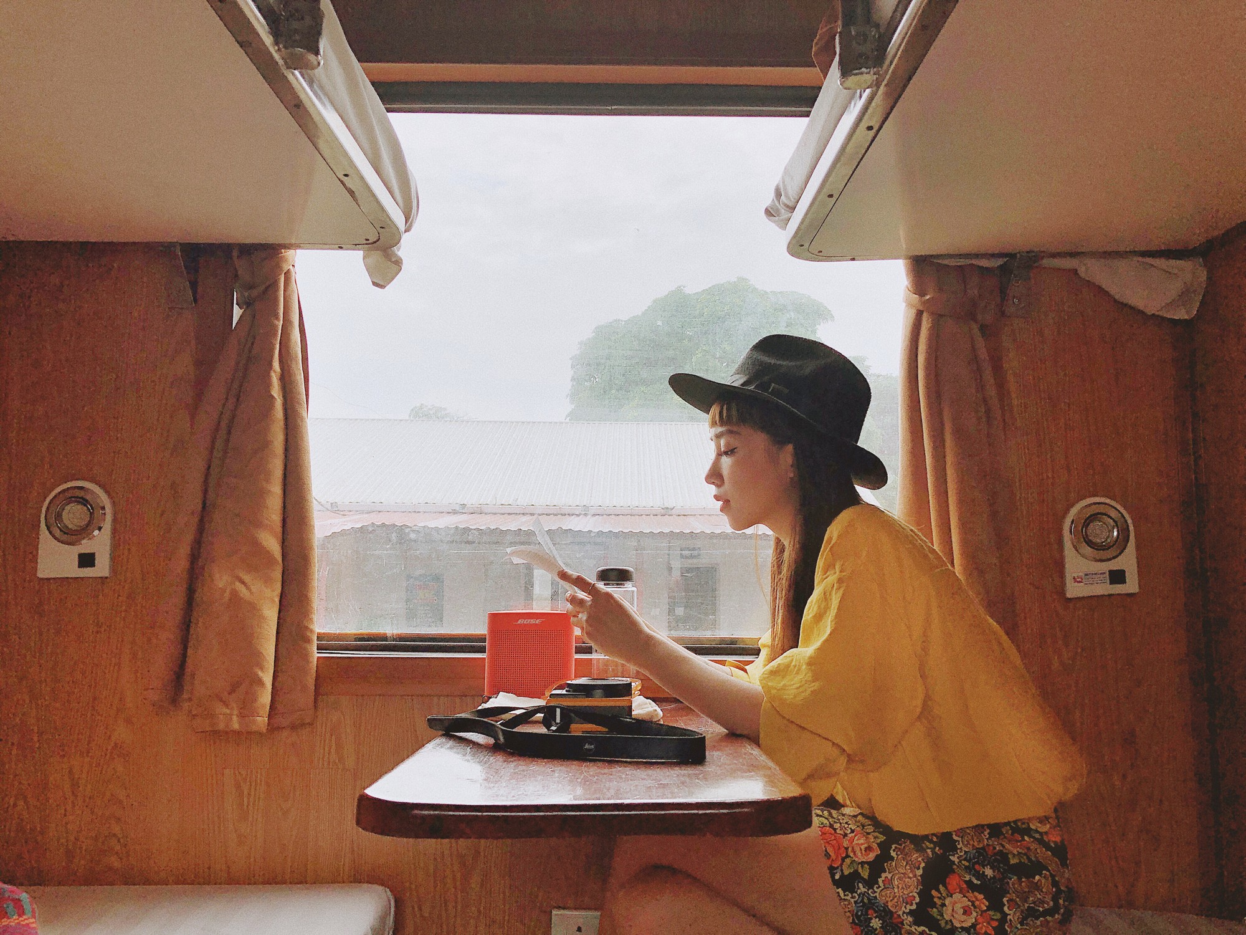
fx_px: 1008
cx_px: 623
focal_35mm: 28
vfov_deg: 49.7
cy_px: 468
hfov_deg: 63.4
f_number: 1.8
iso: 25
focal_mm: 4
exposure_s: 1/120
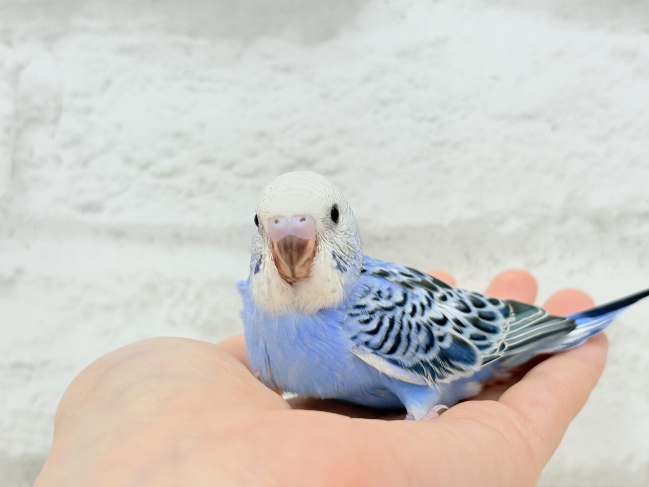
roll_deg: +0.0
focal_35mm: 52
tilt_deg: +2.4
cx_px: 324
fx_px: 975
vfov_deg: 28.0
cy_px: 244
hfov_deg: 36.8
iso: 32
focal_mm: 5.96
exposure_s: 1/50
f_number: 1.6
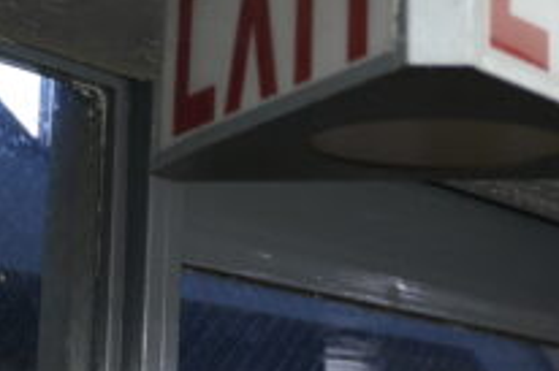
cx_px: 345
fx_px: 1738
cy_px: -27
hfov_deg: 18.3
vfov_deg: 12.0
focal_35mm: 112
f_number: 3.5
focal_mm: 20
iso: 400
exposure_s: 1/40
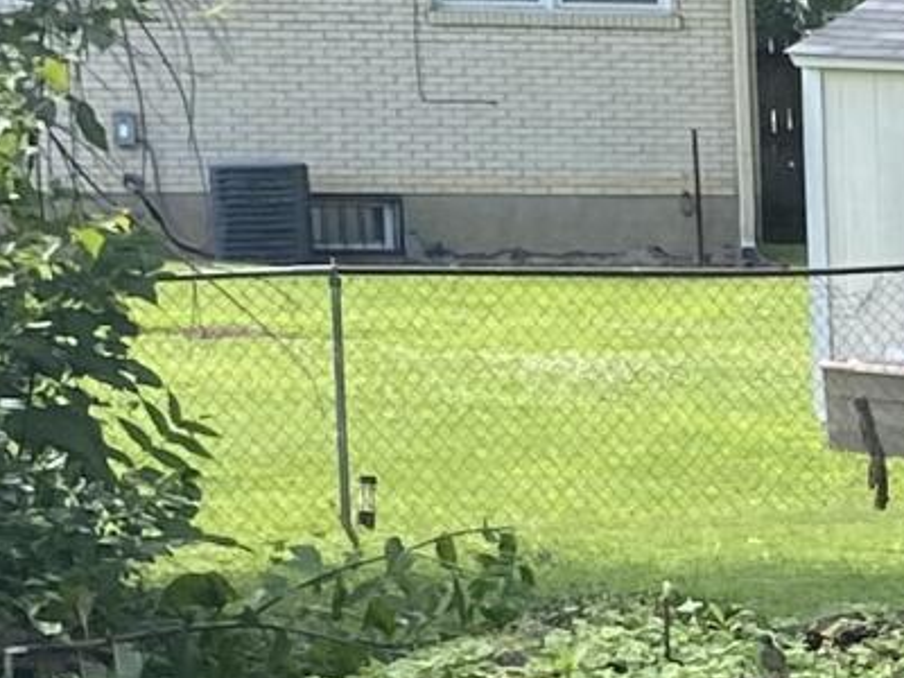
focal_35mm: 195
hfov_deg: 9.5
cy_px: 1186
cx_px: 1761
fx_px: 5092
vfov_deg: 7.4
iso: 32
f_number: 1.8
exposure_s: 1/296
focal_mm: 4.25
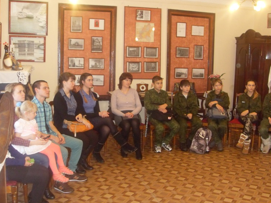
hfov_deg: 46.8
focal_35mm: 40
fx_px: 313
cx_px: 143
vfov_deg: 35.9
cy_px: 96
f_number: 2.8
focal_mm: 6.3
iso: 400
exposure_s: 1/45
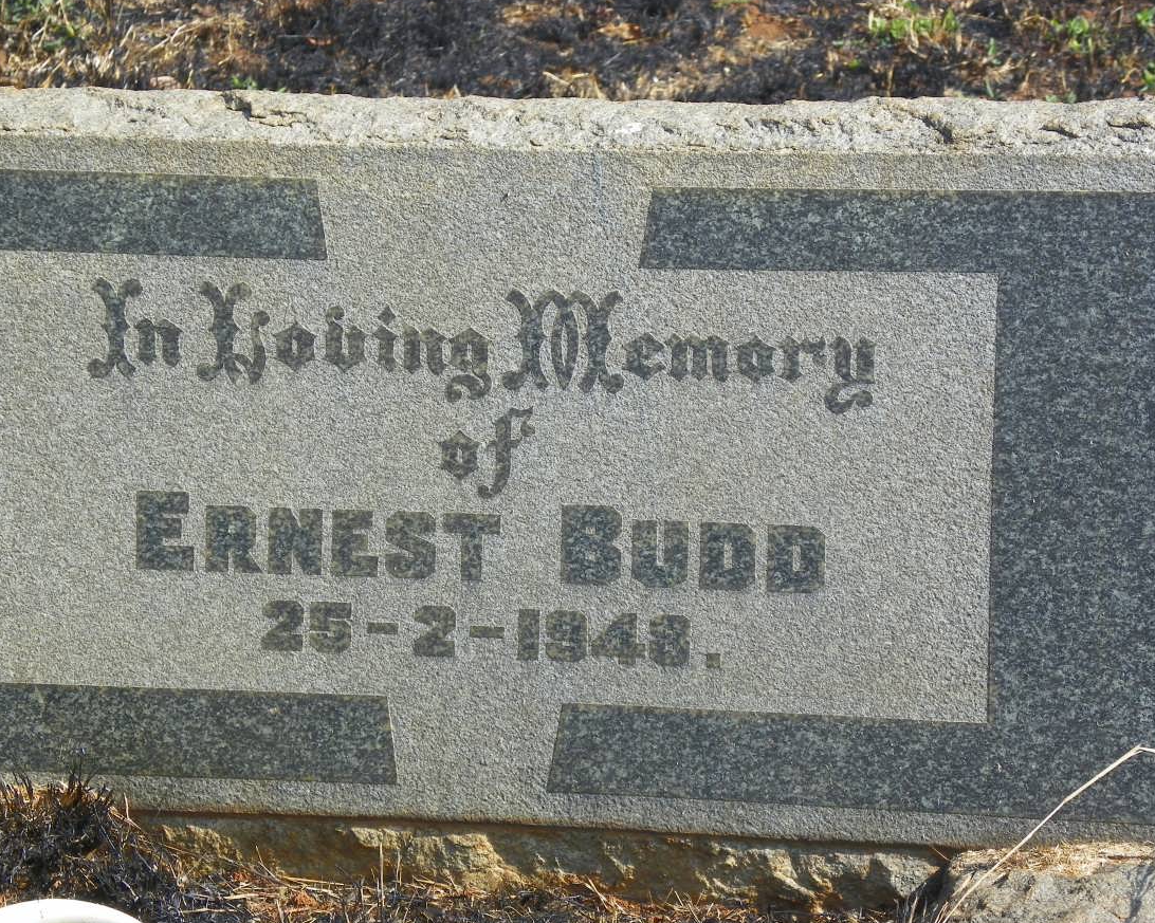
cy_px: 462
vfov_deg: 10.5
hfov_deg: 13.1
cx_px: 530
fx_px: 5024
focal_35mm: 147
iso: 64
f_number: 4.5
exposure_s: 1/160
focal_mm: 24.3
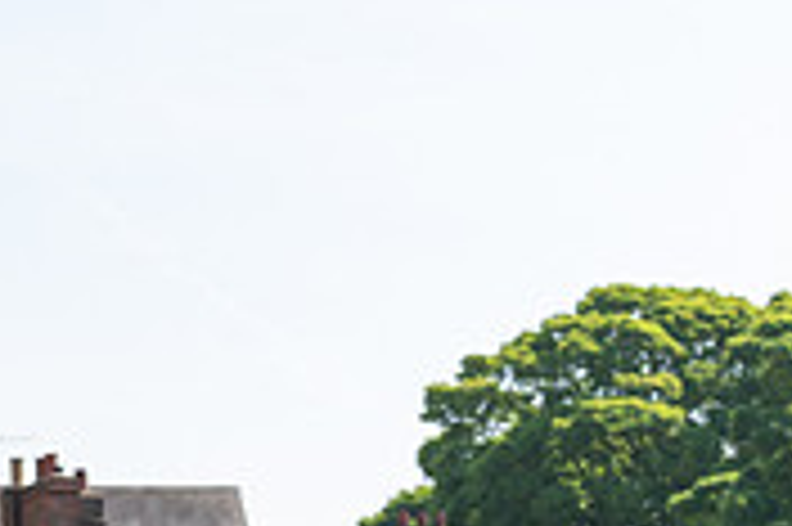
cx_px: -497
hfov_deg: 12.0
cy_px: 733
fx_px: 3561
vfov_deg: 8.3
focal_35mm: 162
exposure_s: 1/2500
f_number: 3.5
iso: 160
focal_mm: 38
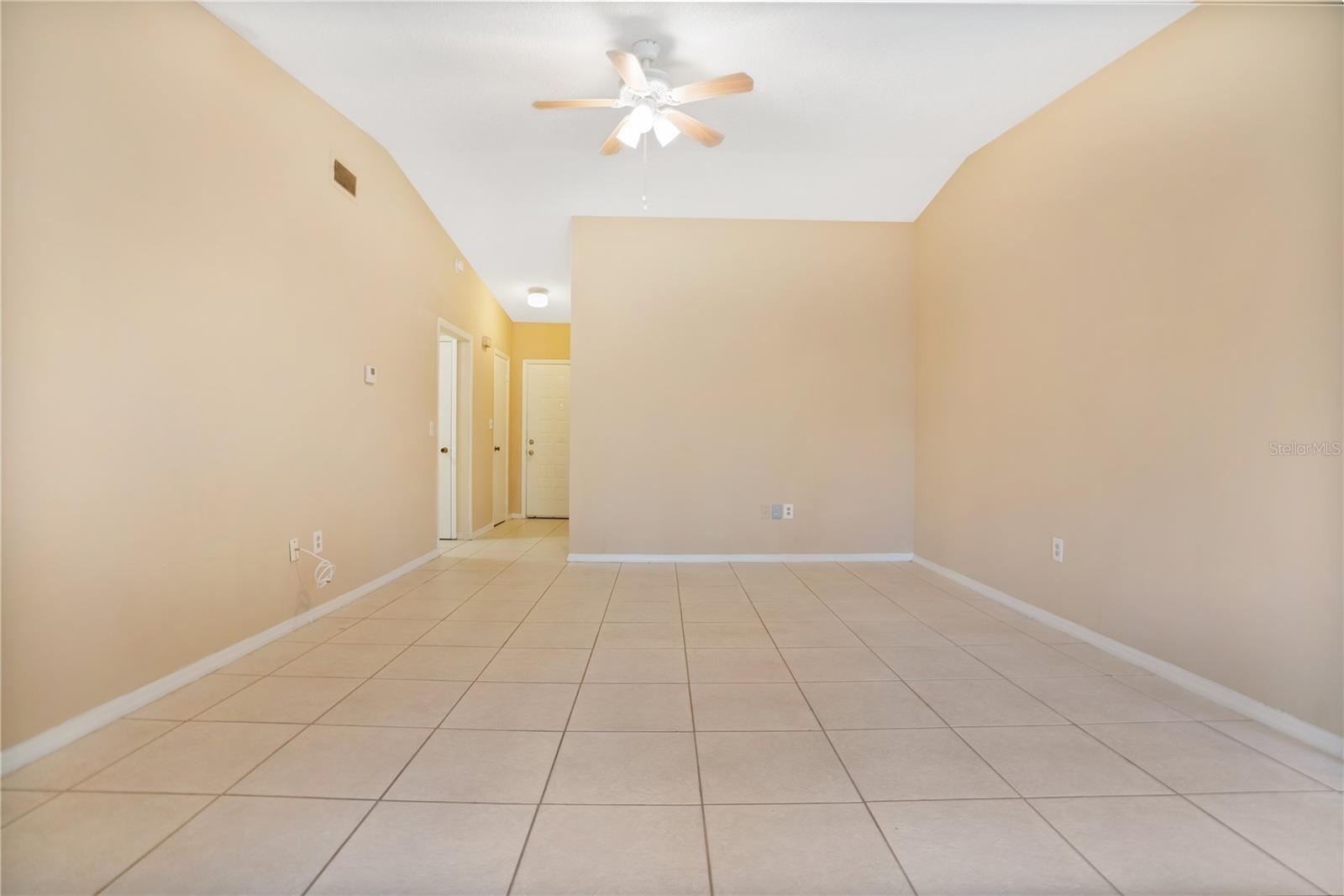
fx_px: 597
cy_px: 448
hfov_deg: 96.7
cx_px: 672
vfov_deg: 73.7
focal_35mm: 16
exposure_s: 1/1.67
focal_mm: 16
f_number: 7.1
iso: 800
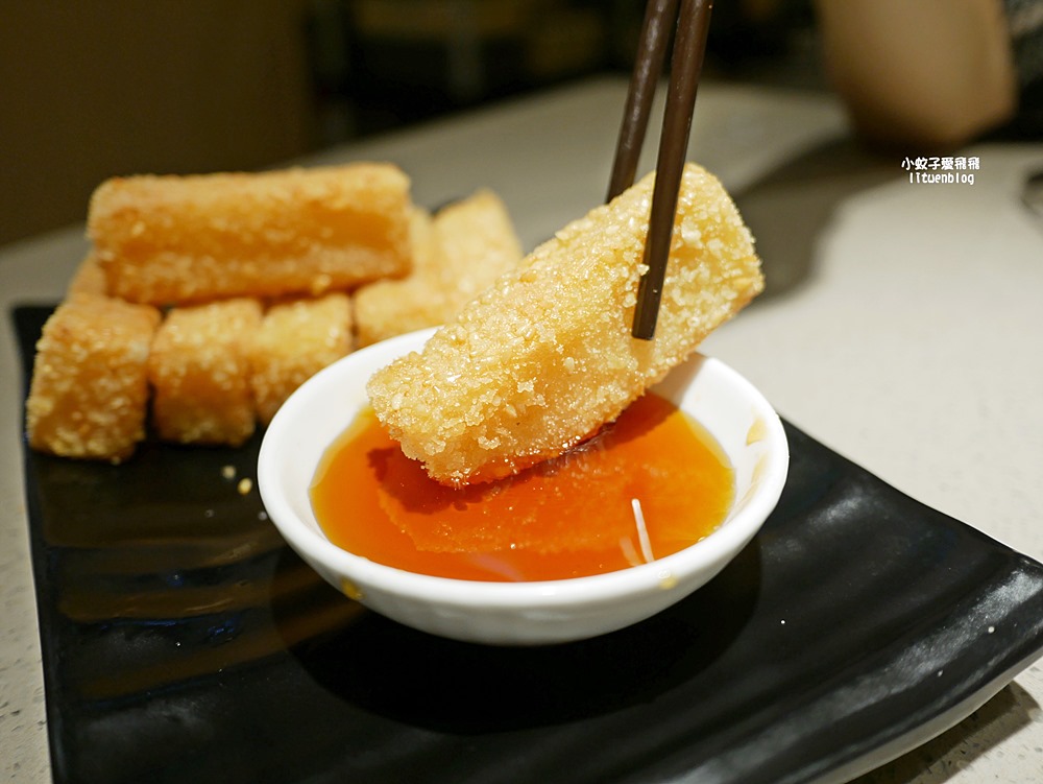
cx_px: 522
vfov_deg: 49.8
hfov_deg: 63.4
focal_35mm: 28
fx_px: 844
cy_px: 392
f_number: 2.5
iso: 200
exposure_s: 1/80
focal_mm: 14
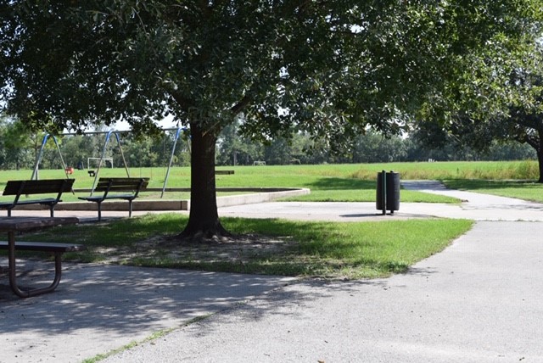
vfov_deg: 29.0
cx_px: 272
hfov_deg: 42.3
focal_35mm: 46
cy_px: 182
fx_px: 702
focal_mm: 31
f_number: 8
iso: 200
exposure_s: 1/250
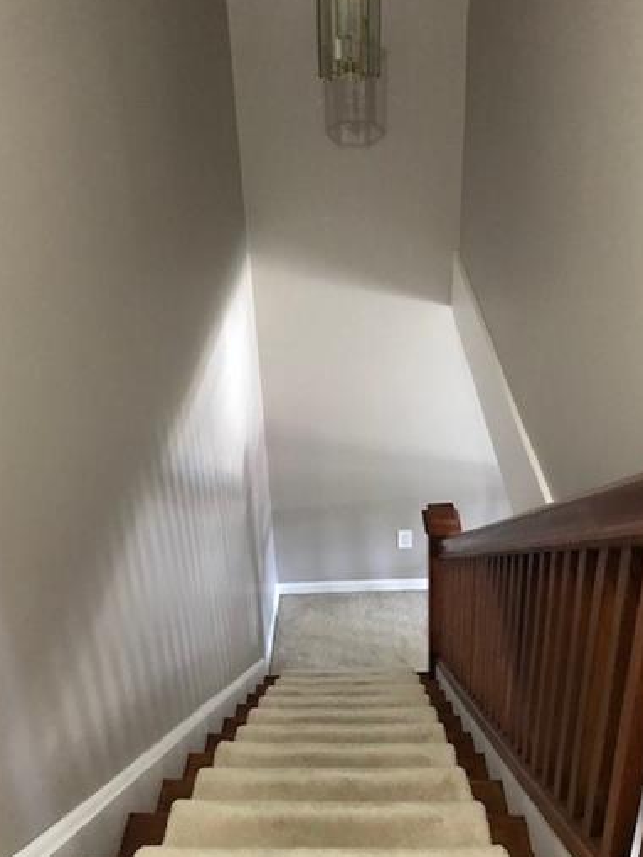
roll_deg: +2.5
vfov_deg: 55.3
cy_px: 413
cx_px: 340
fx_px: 817
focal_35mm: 33
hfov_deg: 42.9
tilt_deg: -27.3
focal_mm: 3.99
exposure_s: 1/6
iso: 100
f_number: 1.8
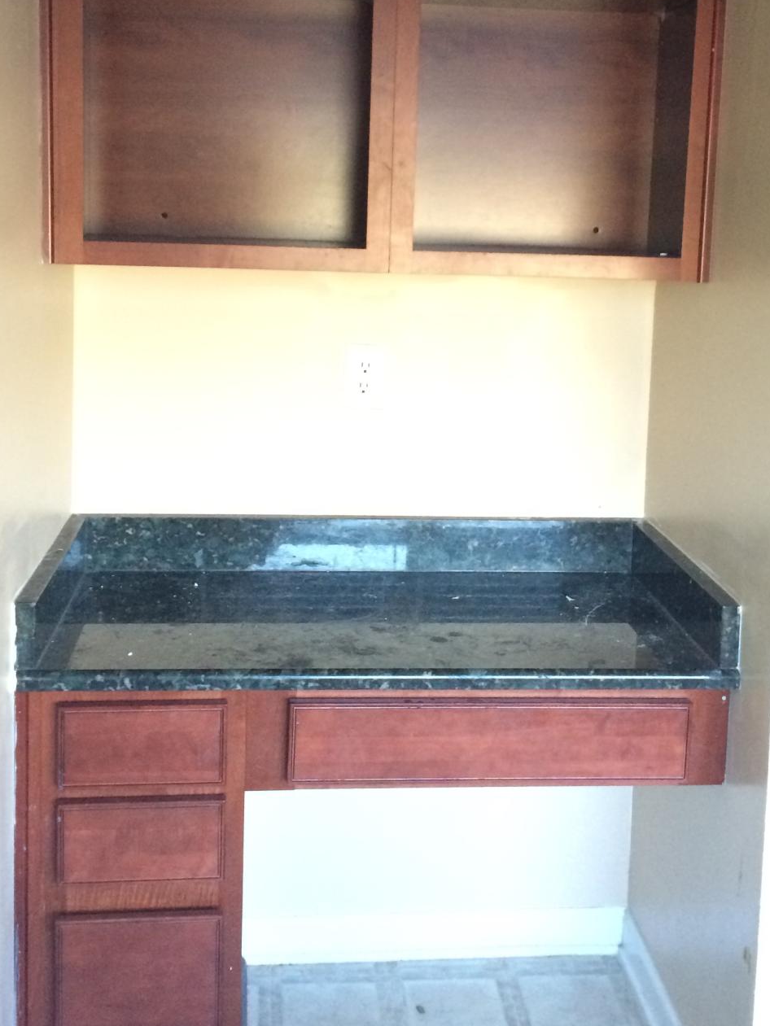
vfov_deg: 40.9
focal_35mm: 46
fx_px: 1364
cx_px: 408
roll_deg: -0.2
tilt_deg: -9.1
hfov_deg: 31.5
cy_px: 375
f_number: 2.2
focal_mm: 4.15
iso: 320
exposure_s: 1/30
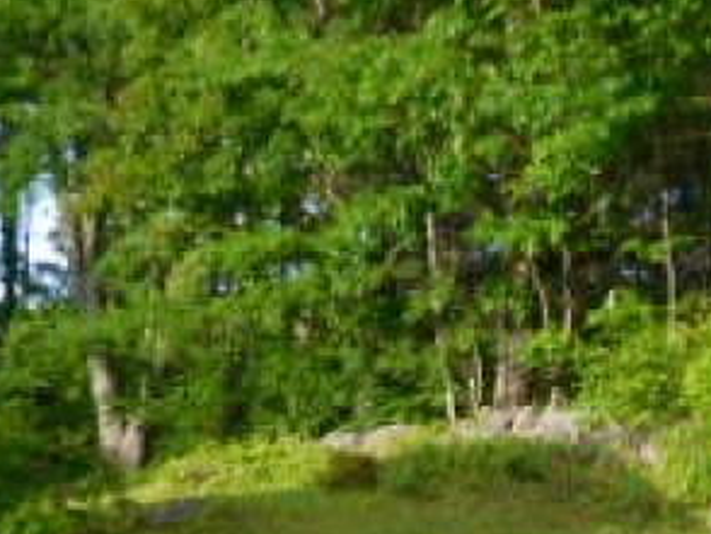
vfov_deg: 16.0
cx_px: 551
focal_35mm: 87
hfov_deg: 22.2
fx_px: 1788
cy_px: 715
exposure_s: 1/250
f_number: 3.4
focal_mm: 4.5
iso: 125
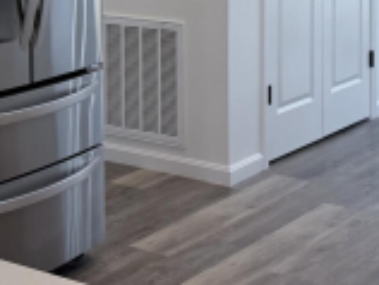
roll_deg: +0.8
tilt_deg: -2.0
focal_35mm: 101
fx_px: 1108
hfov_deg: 19.2
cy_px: -105
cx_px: 59
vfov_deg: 14.0
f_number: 1.78
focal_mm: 6.76
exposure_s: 1/171
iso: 80
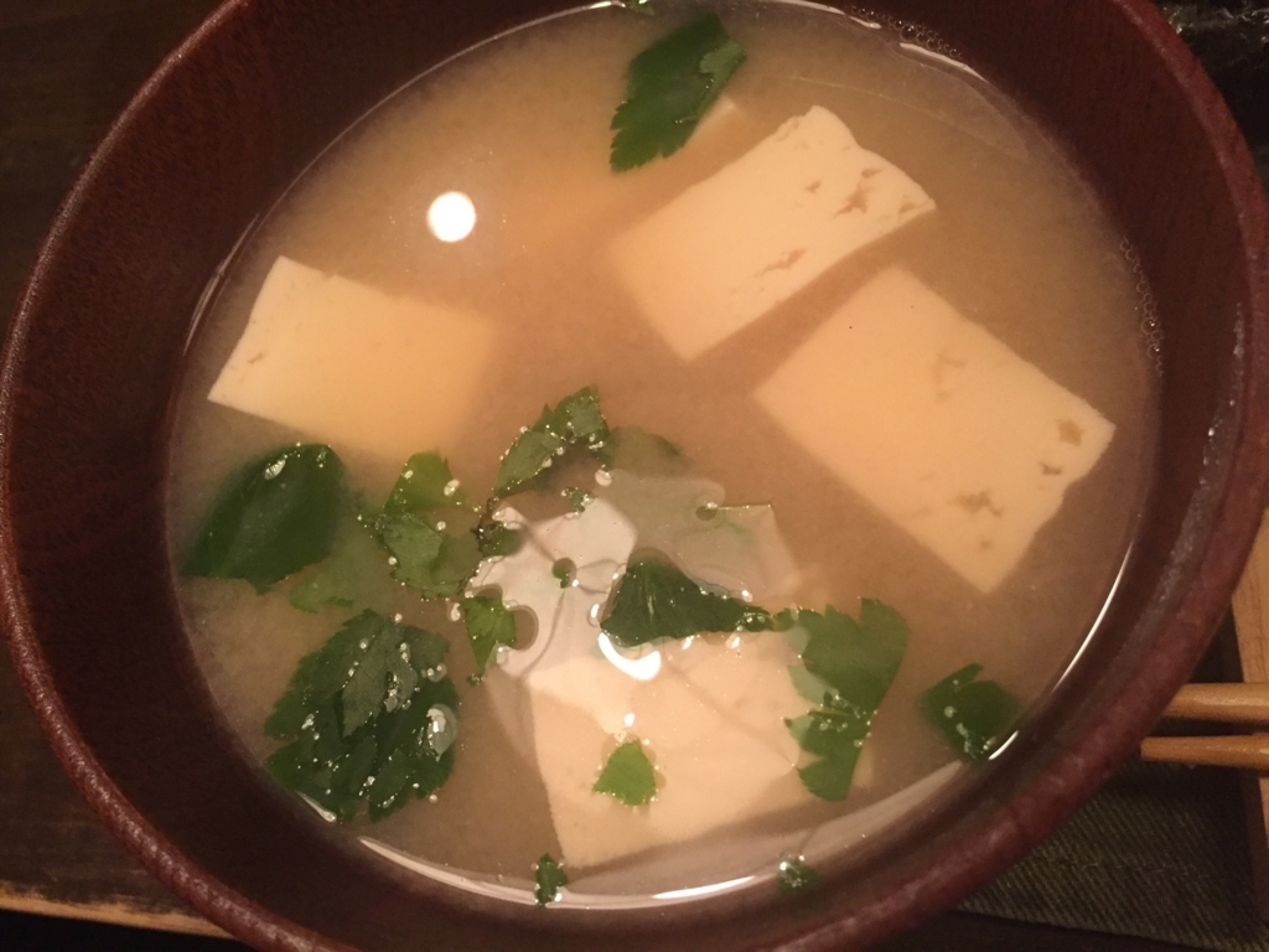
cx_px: 634
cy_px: 476
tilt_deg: -64.1
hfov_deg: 61.7
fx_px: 1063
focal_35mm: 29
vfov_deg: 48.2
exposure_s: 1/20
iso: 250
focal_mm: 4.15
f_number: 2.2
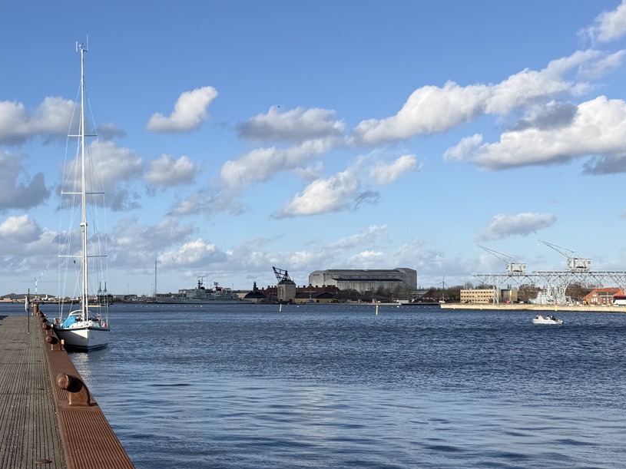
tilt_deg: +1.4
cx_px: 34
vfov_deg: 27.4
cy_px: 285
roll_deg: -0.3
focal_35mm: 53
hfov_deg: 33.7
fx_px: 958
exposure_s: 1/4673
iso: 80
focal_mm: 6.76
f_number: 1.78
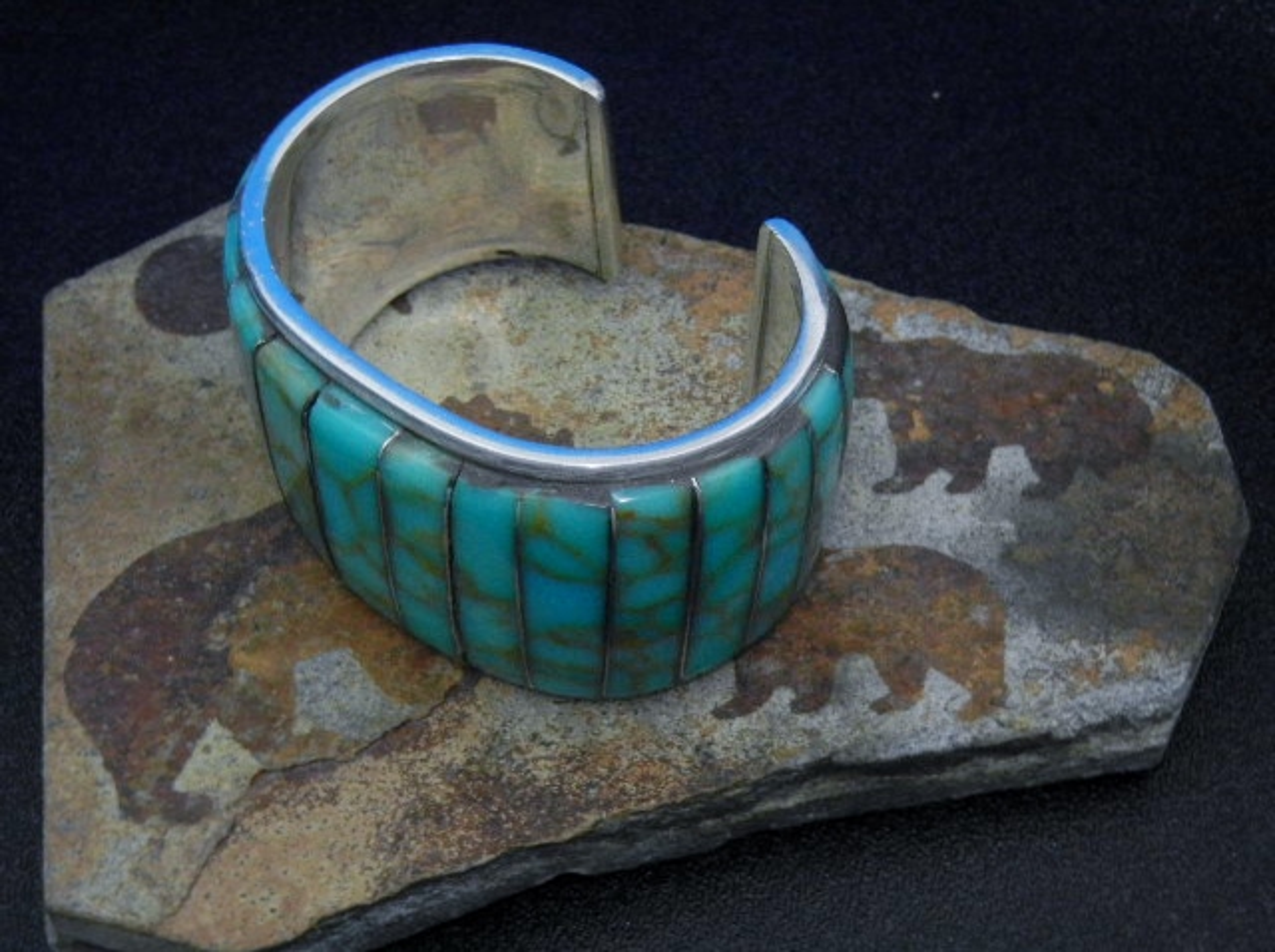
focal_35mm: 59
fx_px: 2170
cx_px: 638
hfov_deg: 32.7
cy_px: 476
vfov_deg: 24.8
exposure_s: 1/30
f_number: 8
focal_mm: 10.6
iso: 800
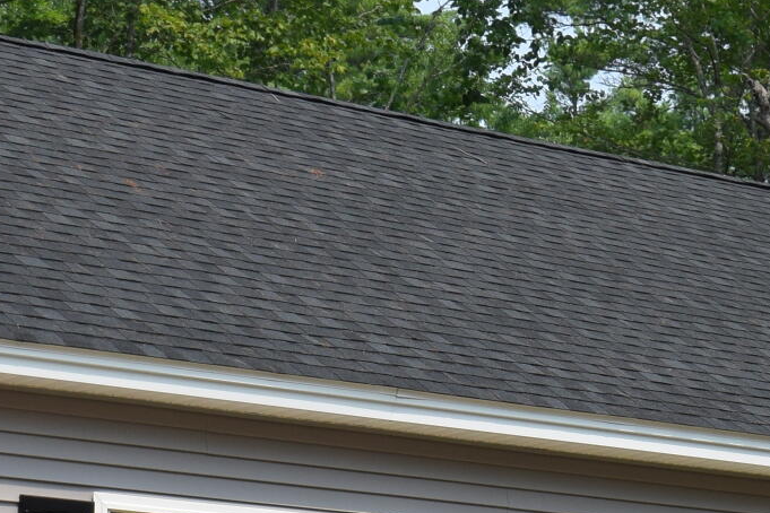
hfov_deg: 12.4
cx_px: 384
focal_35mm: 165
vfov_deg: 8.2
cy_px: 563
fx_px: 3533
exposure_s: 1/400
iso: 200
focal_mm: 25
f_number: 10
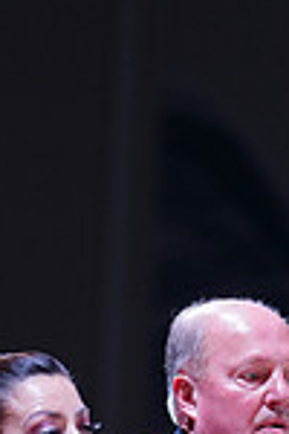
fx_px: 7550
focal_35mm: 627
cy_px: 822
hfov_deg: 2.2
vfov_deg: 3.3
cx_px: 195
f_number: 2.8
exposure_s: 1/500
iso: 1000
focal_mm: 162
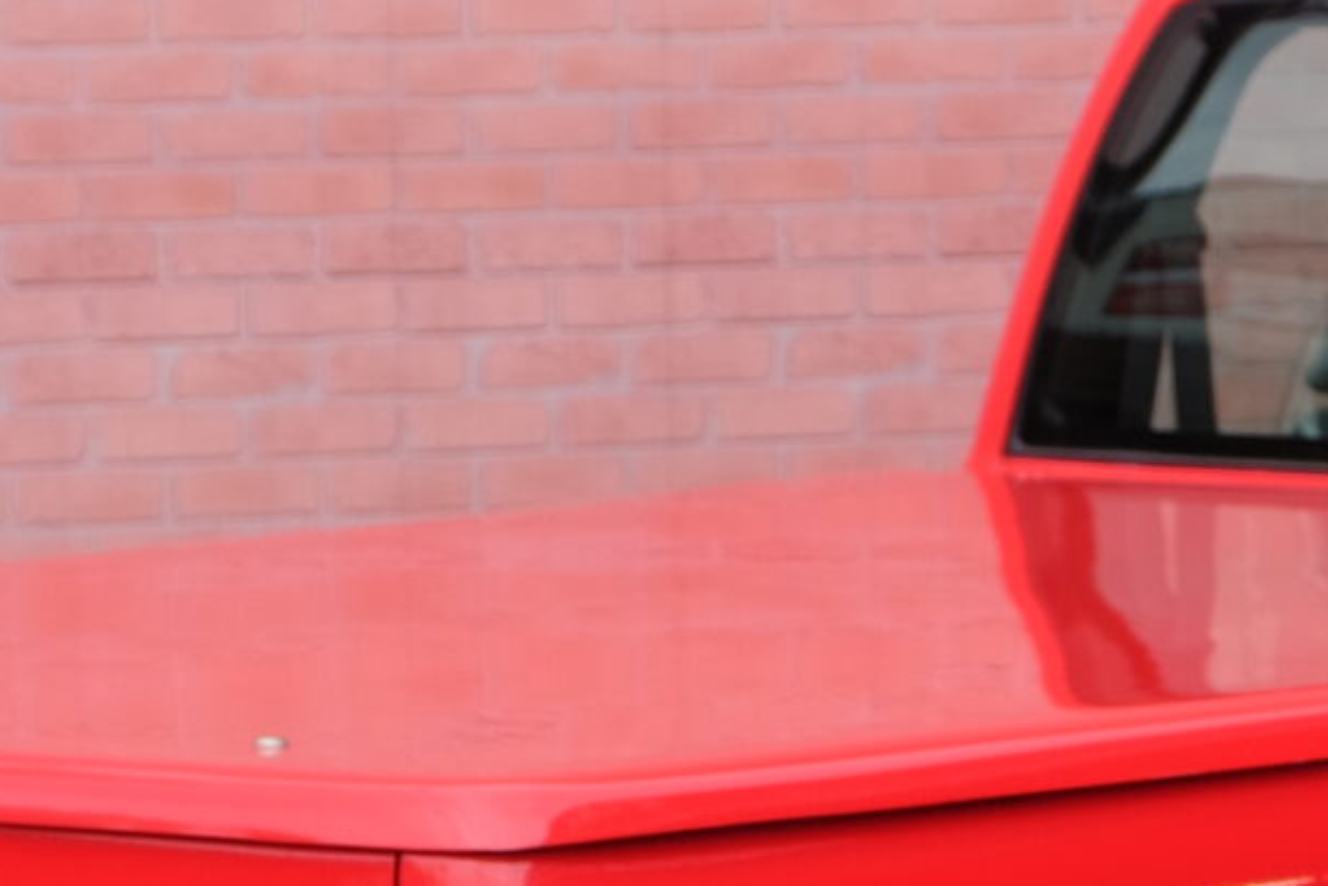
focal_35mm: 268
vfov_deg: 5.1
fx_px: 9890
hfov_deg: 7.6
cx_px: 1448
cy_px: 926
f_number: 4
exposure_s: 1/125
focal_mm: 42.5
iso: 200
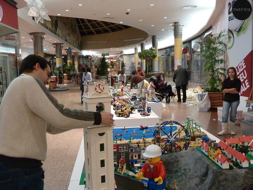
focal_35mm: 32
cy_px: 92
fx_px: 234
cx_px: 122
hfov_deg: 56.8
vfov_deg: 44.2
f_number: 3.3
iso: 400
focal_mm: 4.1
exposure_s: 1/25
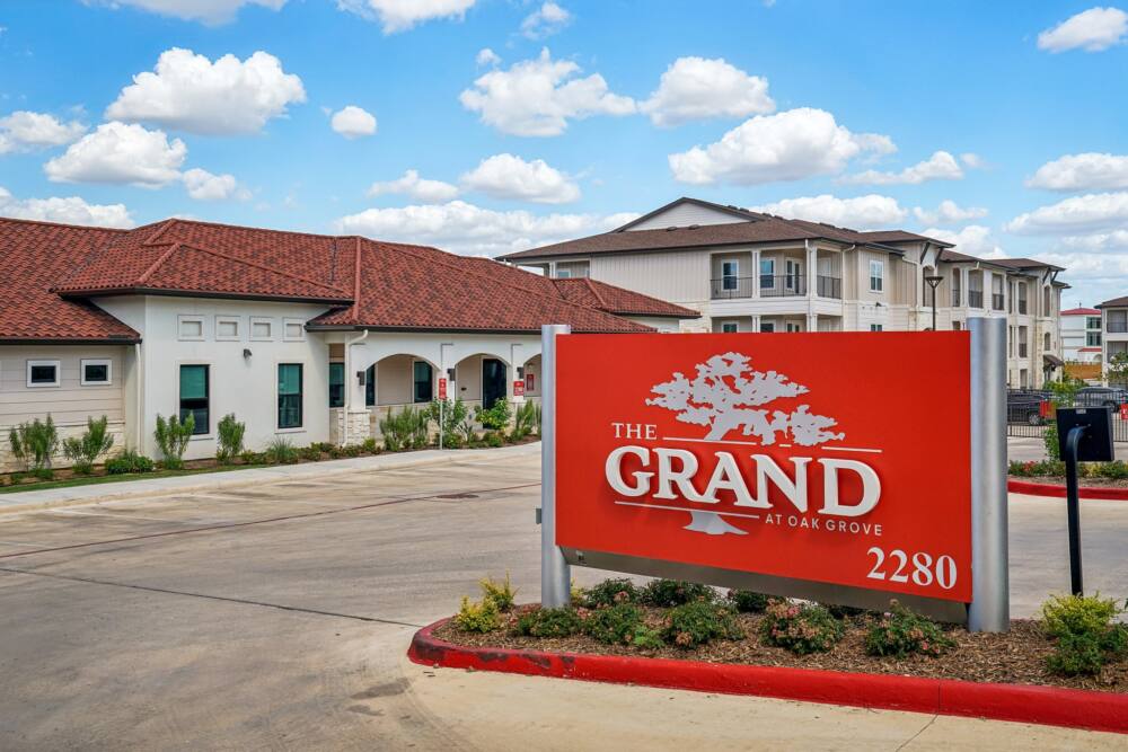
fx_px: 1097
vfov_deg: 37.9
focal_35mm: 35
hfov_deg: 54.4
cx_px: 564
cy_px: 376
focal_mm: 35
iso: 200
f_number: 8
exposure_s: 1/250
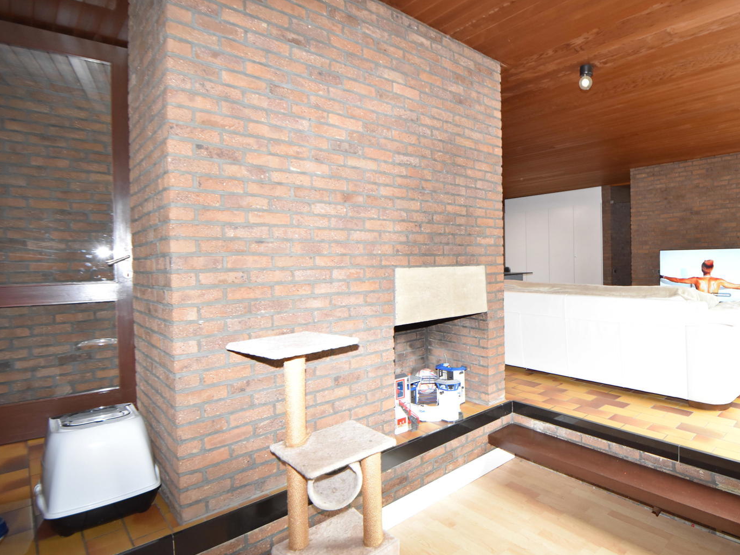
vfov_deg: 68.6
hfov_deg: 82.2
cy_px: 262
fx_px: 406
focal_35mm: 19
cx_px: 485
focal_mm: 10
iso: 800
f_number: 4
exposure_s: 1/60
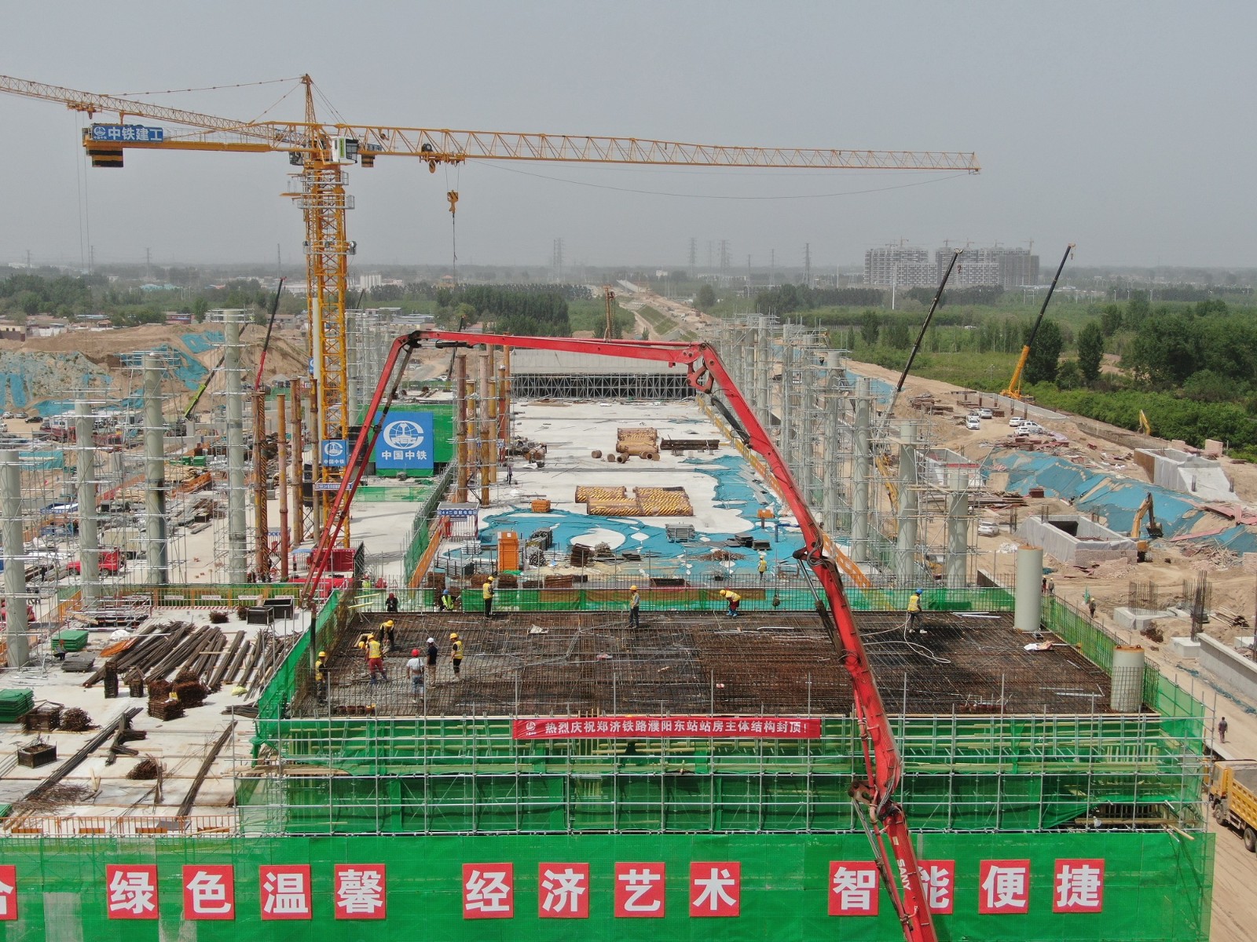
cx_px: 628
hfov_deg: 42.9
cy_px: 471
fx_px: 1598
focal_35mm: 44
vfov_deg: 32.9
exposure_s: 1/80
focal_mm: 7.71
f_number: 3.6
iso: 100
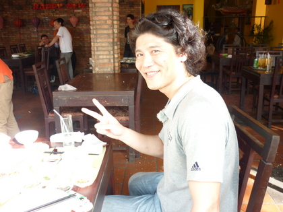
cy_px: 106
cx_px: 142
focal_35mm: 33
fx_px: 270
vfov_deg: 42.9
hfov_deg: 55.4
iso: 80
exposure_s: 1/15
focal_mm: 5.5
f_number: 2.8
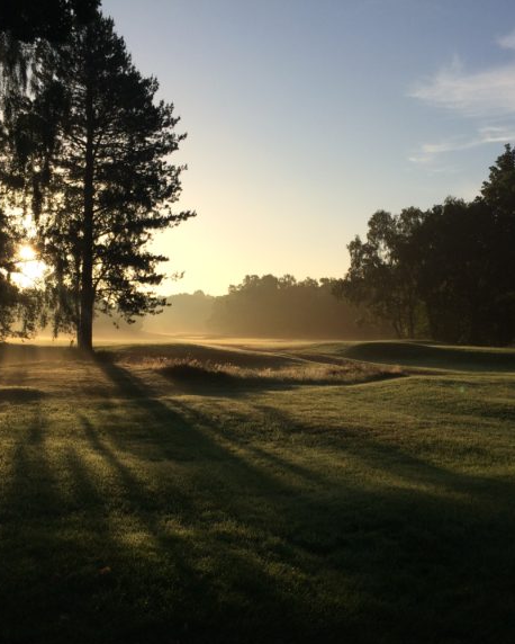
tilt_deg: -0.6
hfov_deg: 39.2
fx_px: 724
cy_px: 323
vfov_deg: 47.9
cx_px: 238
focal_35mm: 38
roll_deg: +1.9
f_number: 2.2
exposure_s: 1/2415
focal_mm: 4.15
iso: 32
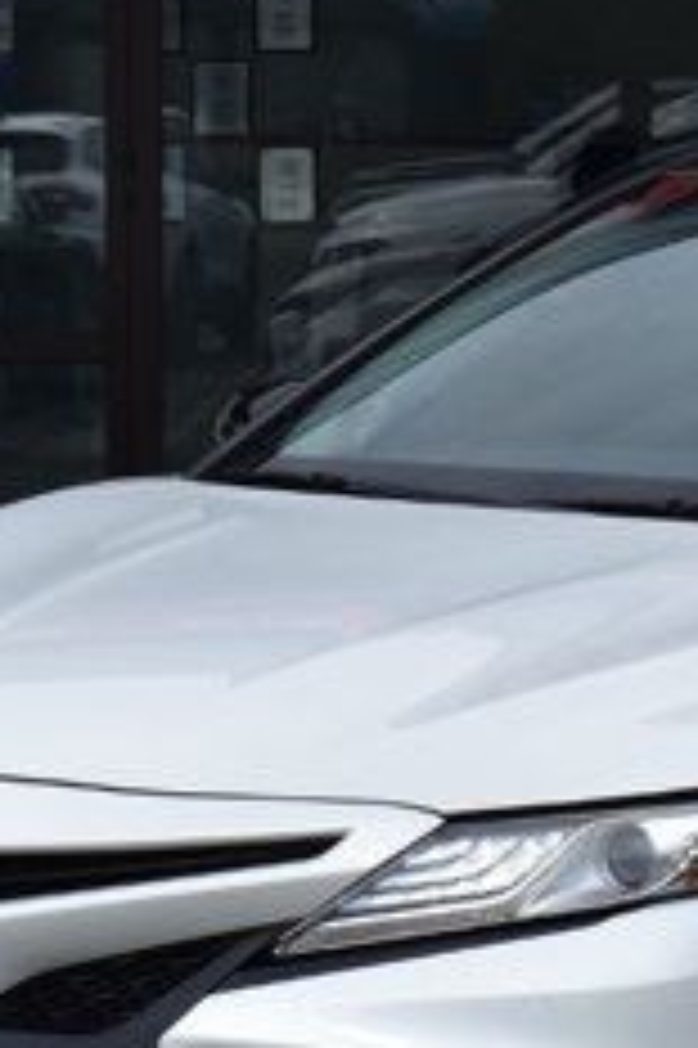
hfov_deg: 6.5
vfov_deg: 9.7
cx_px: 630
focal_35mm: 211
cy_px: 243
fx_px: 6145
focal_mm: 32
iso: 360
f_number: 11
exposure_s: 1/500
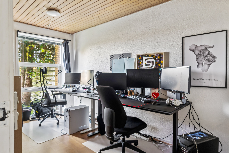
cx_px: 114
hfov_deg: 81.2
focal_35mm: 21
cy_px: 76
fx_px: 134
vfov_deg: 59.5
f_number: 8
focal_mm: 14
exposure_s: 1/2.5
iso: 200
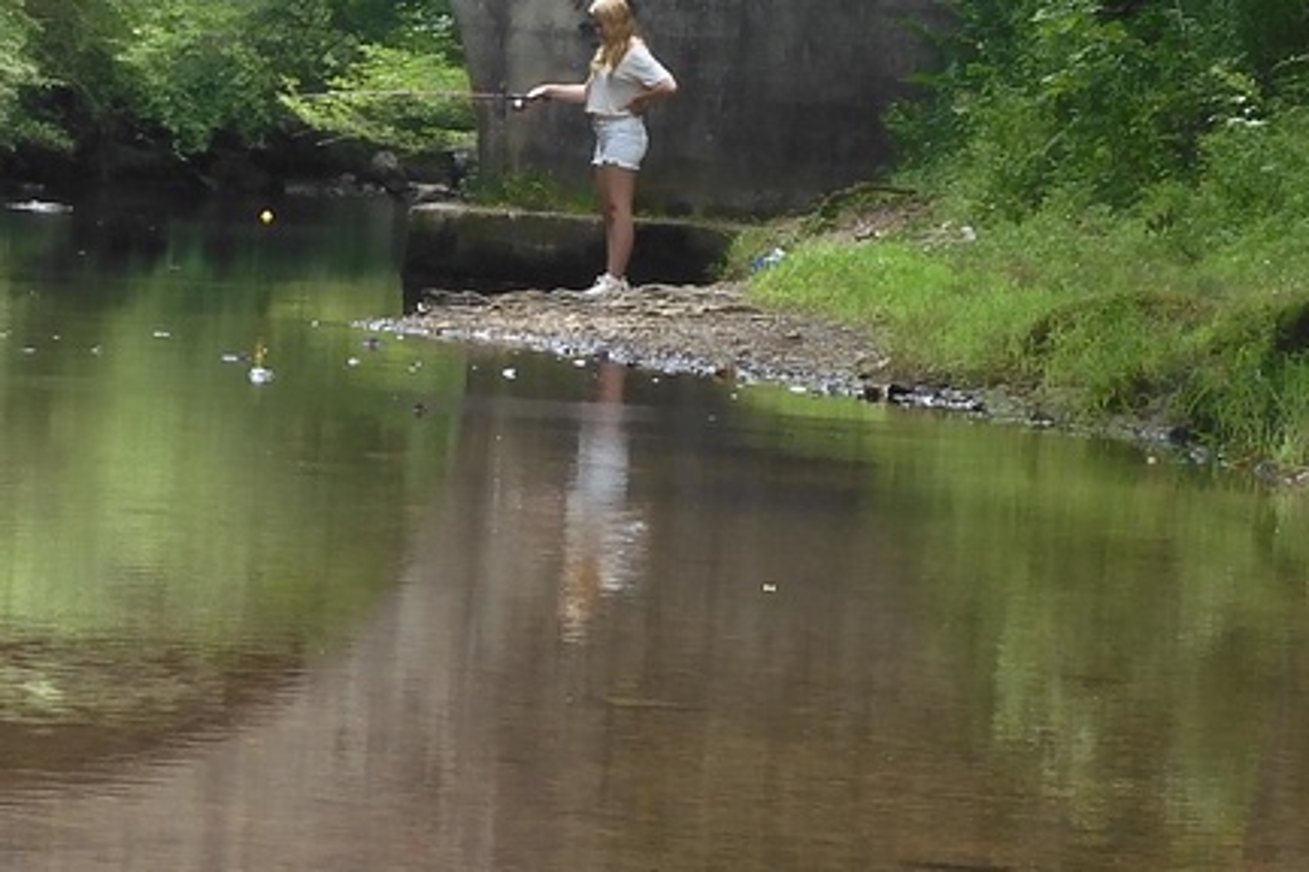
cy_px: 860
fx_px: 9708
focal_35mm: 267
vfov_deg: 5.1
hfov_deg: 7.7
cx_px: 267
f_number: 4.5
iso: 100
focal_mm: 13.7
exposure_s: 1/100
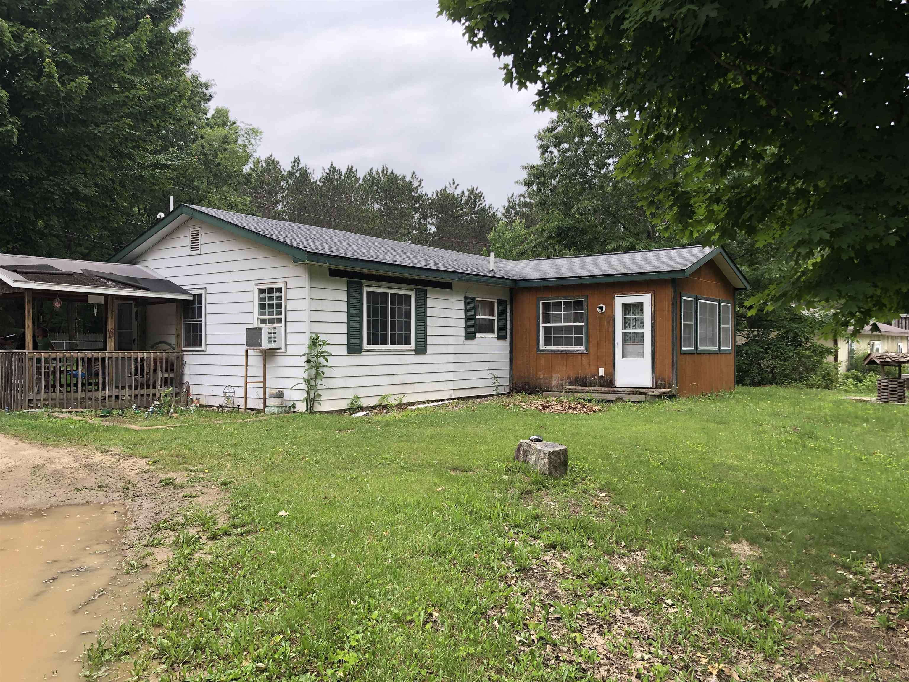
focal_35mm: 28
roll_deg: +1.2
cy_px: 341
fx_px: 735
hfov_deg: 63.4
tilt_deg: -0.9
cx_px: 454
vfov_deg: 49.7
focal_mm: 3.99
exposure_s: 1/129
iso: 20
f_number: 1.8
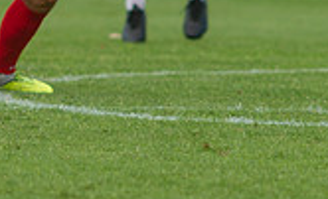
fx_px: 17312
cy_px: -142
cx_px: -61
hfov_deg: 1.1
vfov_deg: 0.7
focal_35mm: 1951
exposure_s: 1/1250
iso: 500
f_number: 4
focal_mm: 420
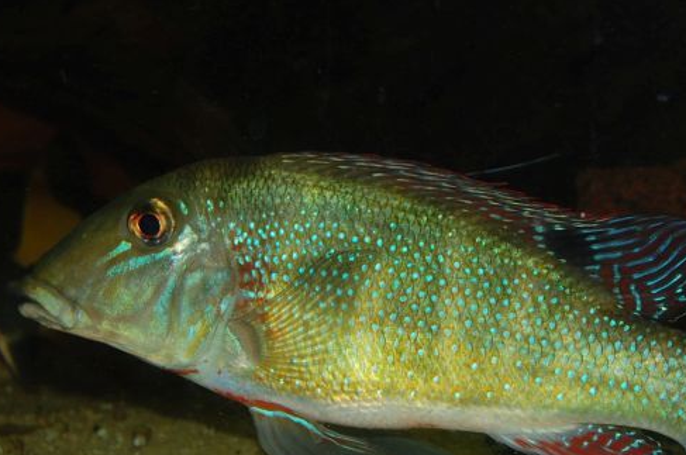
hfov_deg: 22.8
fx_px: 1693
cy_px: 301
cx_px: 444
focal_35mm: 89
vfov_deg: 15.3
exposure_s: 1/125
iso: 200
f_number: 5.6
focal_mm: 34
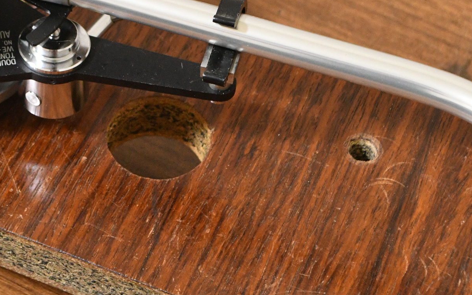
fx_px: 1994
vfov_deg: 8.4
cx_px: 139
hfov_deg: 13.5
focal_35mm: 155
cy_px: 4
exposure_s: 1/25
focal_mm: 44
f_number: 9
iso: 3200
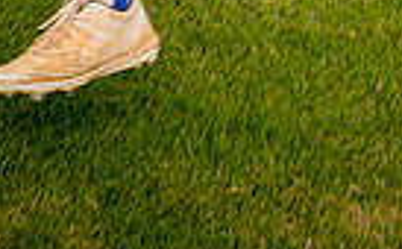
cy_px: -395
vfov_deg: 6.8
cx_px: 238
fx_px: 1946
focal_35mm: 178
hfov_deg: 11.8
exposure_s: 1/250
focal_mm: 53
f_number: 5.6
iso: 200
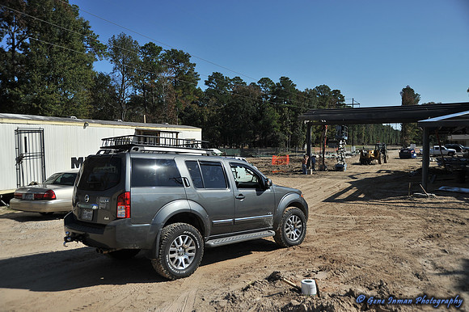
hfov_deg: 63.7
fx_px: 378
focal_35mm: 29
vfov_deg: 44.9
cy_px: 156
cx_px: 234
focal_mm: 29
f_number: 5.6
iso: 200
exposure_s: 1/3200
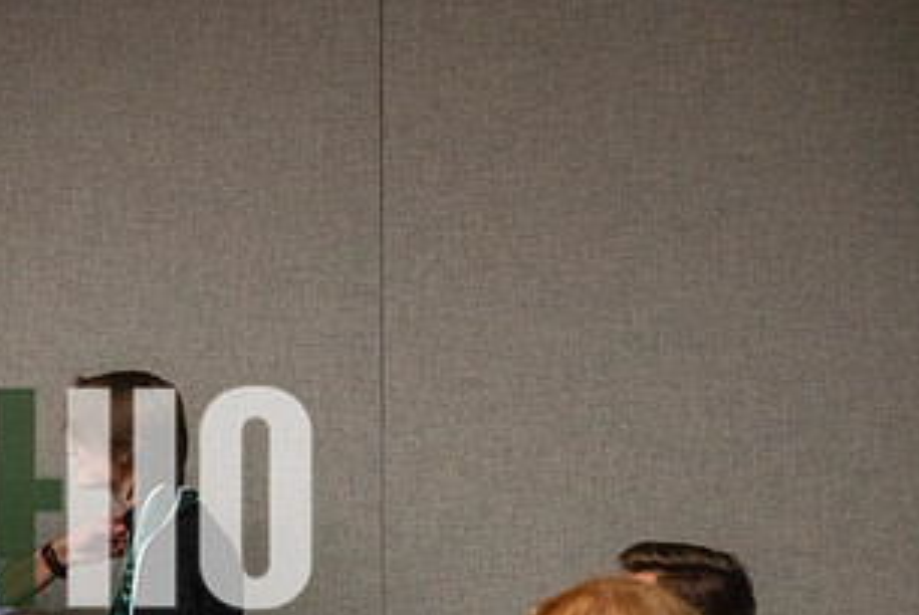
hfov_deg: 15.2
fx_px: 3398
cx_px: 84
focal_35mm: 133
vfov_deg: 10.3
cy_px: 529
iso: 10000
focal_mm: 70
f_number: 4
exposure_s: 1/500
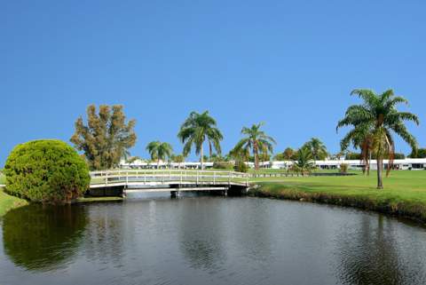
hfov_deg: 61.9
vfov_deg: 43.7
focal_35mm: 30
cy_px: 142
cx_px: 213
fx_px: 355
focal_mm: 20
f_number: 8
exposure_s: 1/320
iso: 200
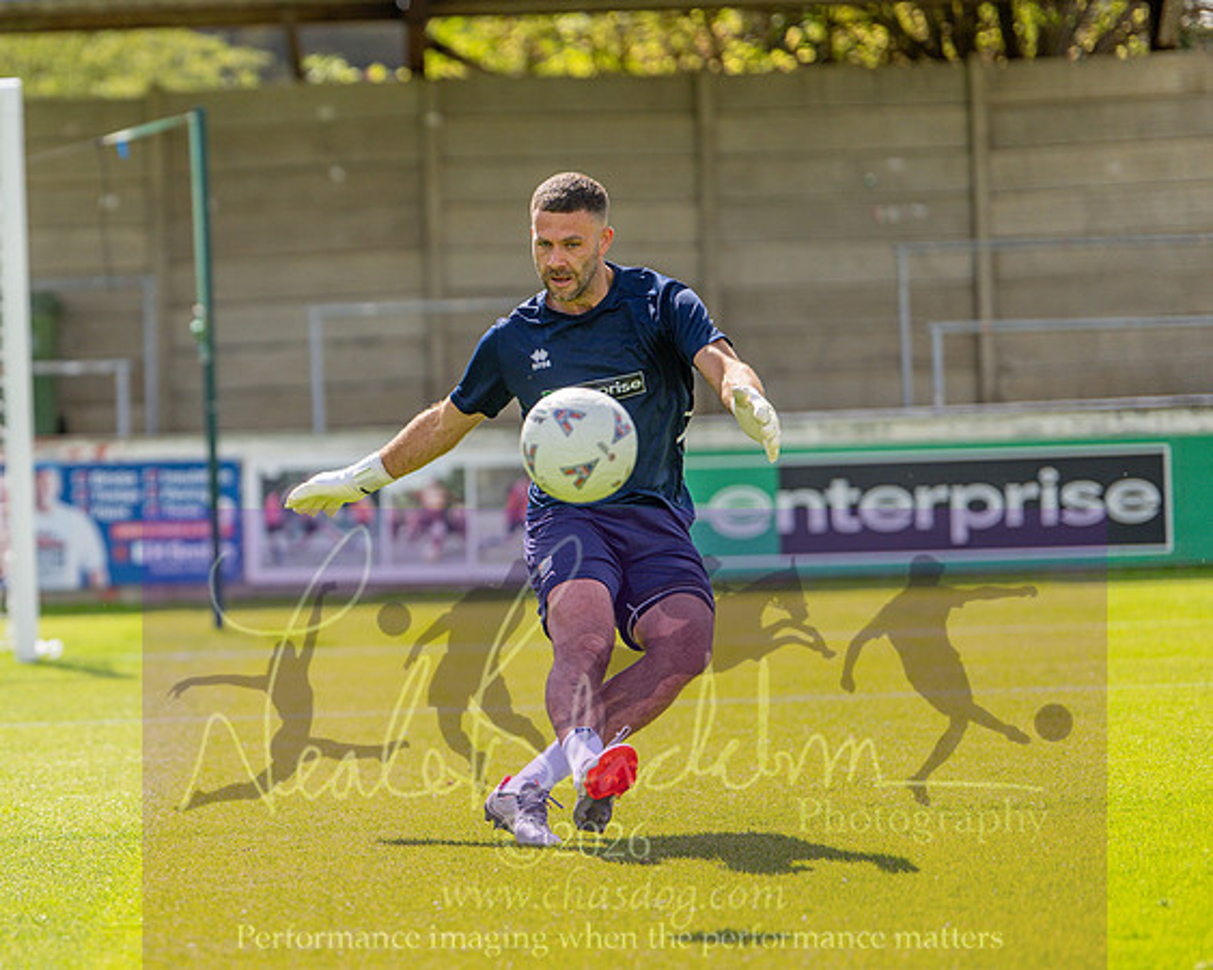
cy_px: 447
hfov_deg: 12.6
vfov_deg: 10.2
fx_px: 5442
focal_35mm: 152
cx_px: 60
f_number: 1.6
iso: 125
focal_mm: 85
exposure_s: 1/6400
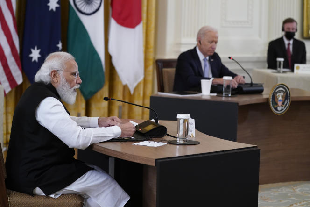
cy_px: 104
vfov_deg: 11.5
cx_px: 155
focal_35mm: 119
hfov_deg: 17.2
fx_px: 1025
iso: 5000
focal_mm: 119
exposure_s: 1/200
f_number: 4
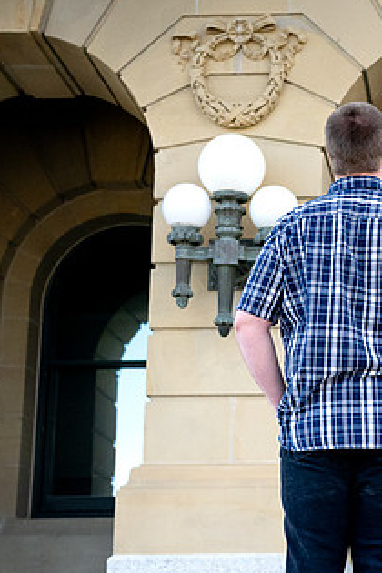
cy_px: 312
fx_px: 1464
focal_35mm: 92
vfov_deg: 22.1
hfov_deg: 14.4
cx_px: 458
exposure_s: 1/8000
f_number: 3.5
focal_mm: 50
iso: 6400
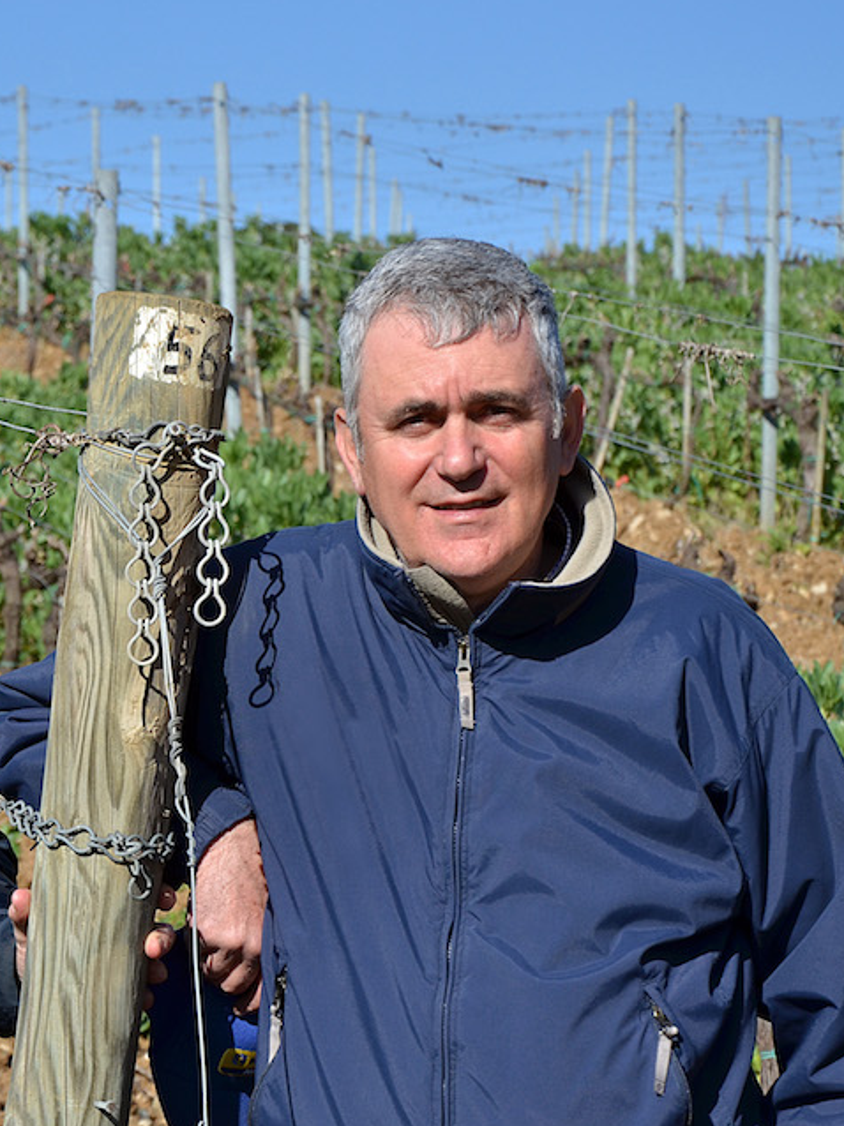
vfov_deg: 14.7
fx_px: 4359
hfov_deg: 11.0
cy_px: 545
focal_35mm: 134
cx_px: 87
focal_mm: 58
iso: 200
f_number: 7.1
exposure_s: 1/800
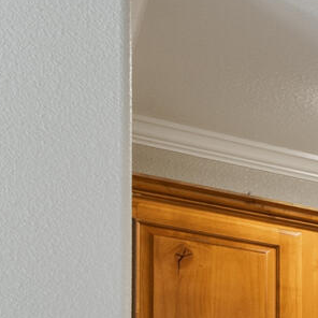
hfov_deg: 7.8
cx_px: 1327
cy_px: 615
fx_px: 1195
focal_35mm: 115
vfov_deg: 13.3
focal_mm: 16
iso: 160
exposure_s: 1/100
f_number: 8
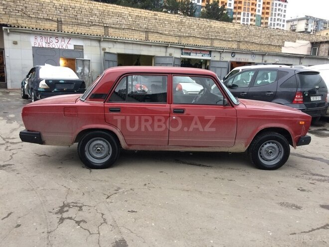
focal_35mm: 29
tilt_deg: -9.9
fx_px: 276
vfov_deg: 48.2
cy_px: 124
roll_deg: -0.8
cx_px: 164
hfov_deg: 61.7
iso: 80
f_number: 2.2
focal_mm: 4.15
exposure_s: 1/33
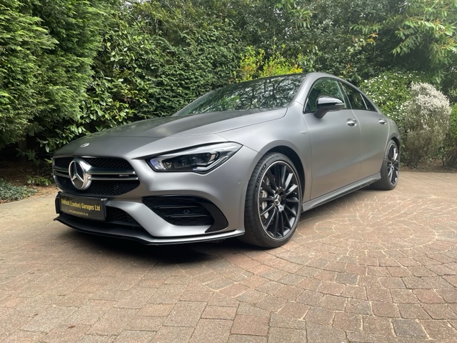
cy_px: 172
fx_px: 343
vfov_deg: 53.1
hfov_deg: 67.3
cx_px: 228
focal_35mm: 26
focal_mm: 4.2
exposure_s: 1/144
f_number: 1.6
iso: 32
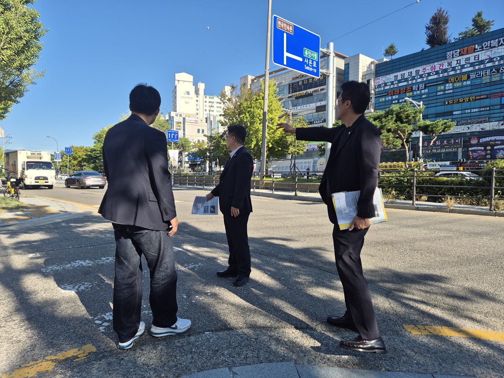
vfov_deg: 58.9
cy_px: 189
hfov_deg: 73.9
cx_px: 252
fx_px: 335
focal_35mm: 23
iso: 25
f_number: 1.8
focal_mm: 5.4
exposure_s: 1/1112
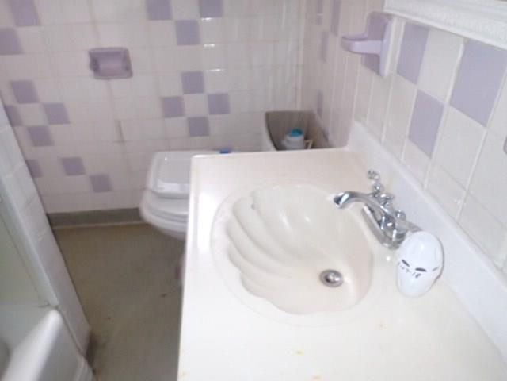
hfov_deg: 69.4
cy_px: 190
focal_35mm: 25
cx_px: 254
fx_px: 366
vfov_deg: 54.9
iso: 800
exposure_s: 1/40
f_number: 2
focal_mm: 4.5
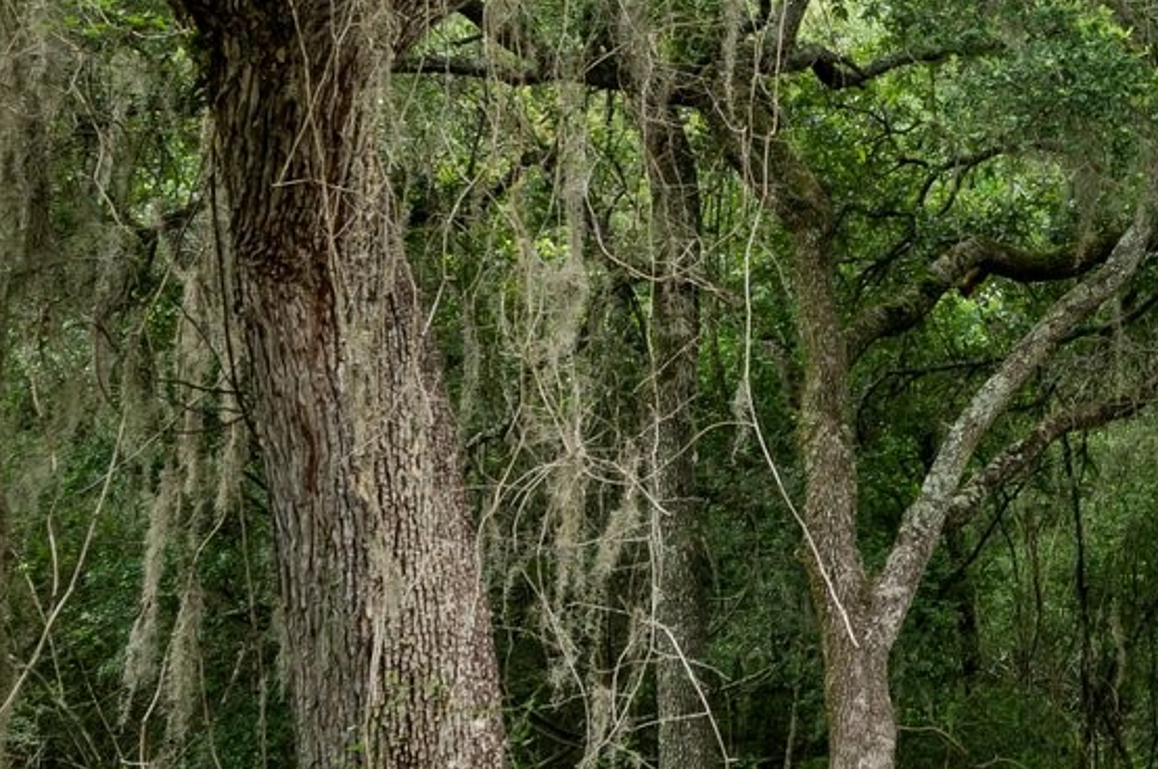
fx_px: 3566
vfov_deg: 12.3
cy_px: 249
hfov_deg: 17.6
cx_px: 1367
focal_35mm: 111
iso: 250
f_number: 7.1
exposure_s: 1/200
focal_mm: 30
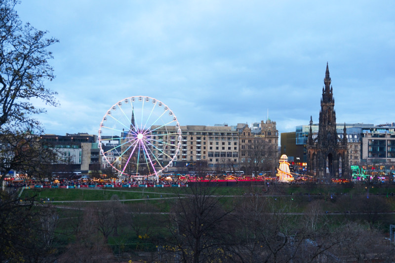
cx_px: 198
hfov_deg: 48.0
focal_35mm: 40
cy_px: 132
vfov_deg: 33.0
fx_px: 444
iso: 320
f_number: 4.5
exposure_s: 1/60
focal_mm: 27
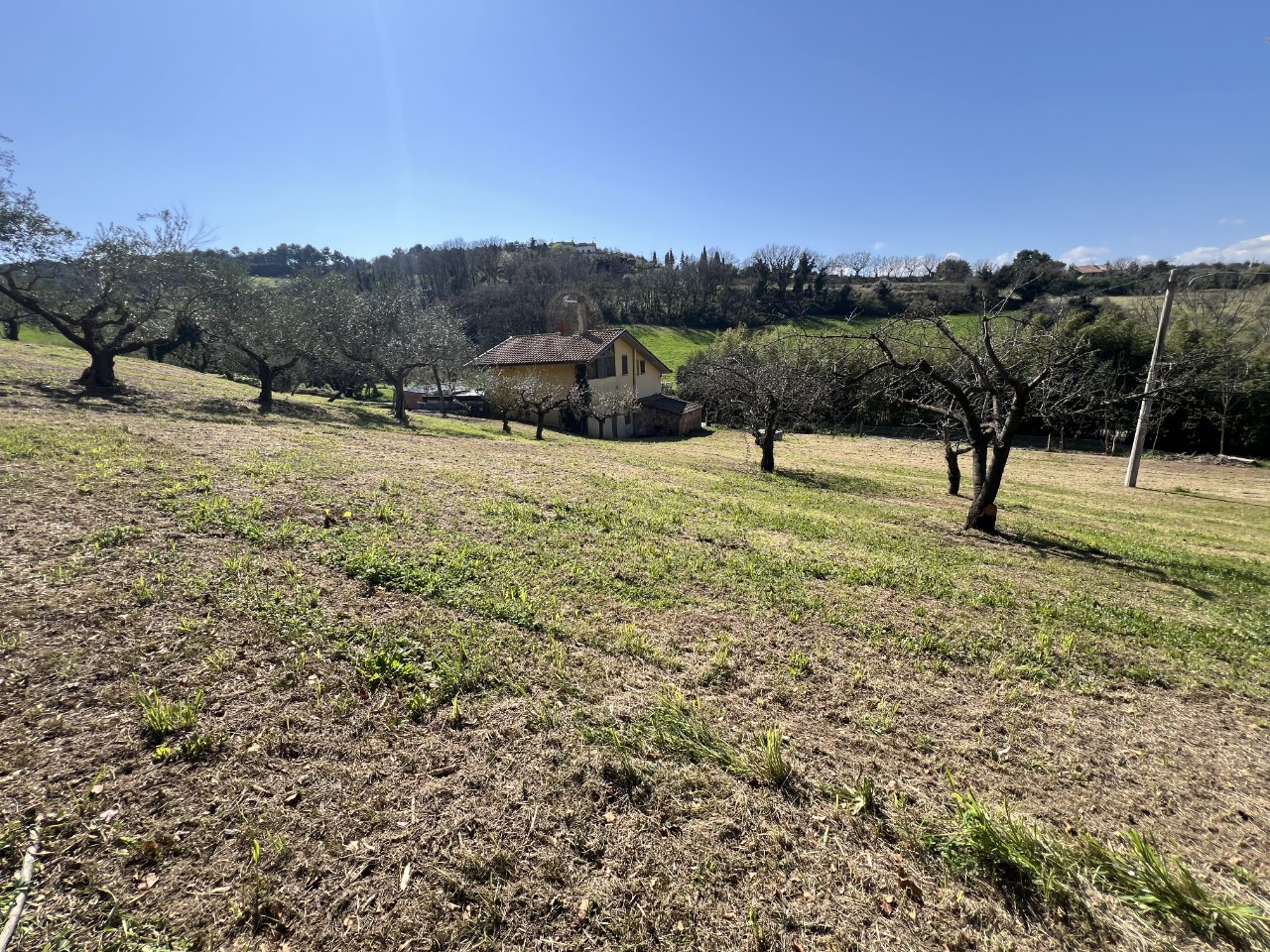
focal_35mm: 13
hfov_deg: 106.2
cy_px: 476
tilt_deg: -13.6
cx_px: 635
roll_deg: +2.5
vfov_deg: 89.9
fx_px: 477
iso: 32
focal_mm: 1.57
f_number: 1.8
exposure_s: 1/927
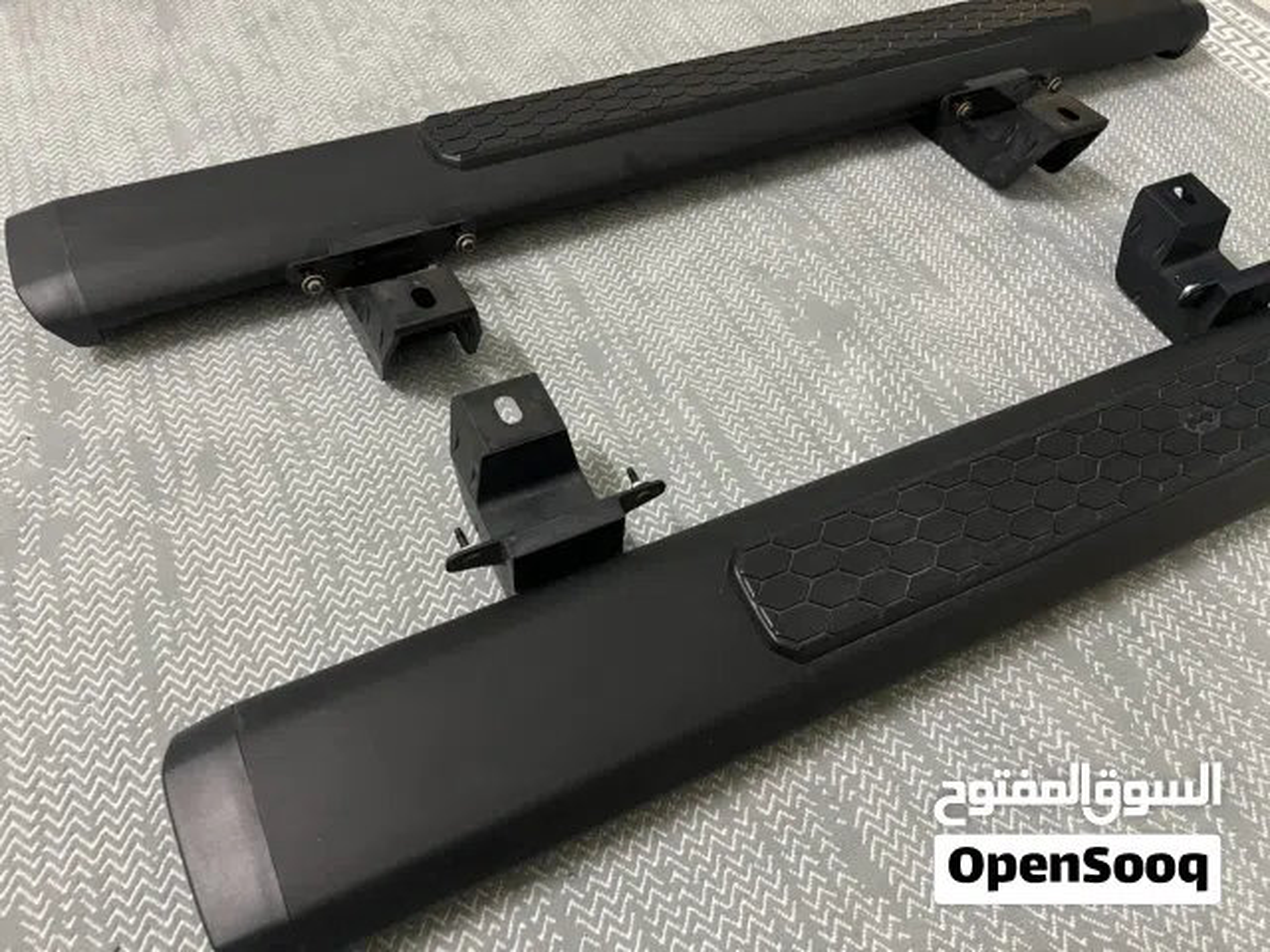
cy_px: 476
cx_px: 635
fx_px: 954
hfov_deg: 67.3
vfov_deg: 53.1
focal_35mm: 26
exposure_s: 1/41
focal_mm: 5.7
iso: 500
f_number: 1.5
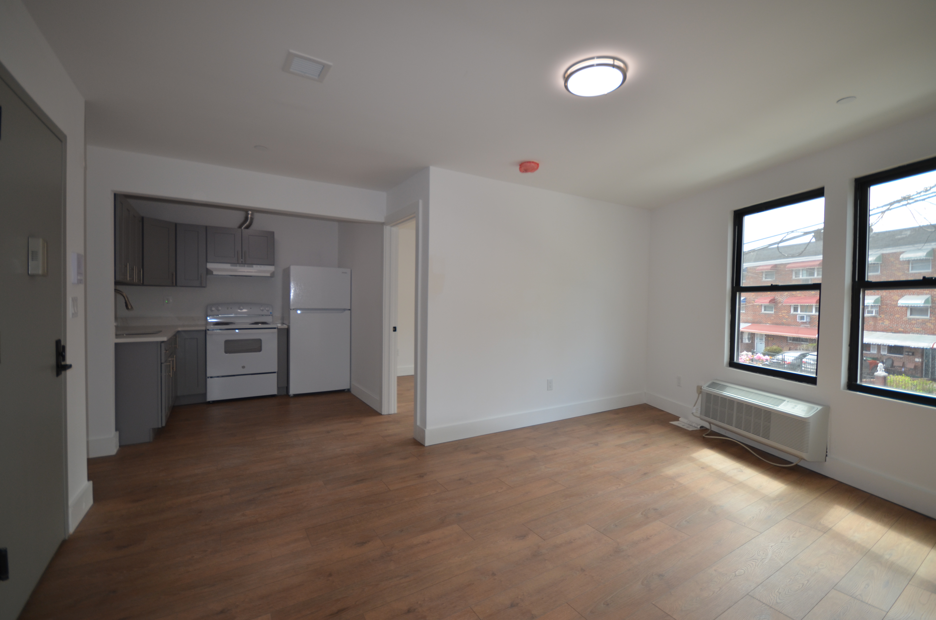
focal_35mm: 15
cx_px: 468
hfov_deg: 100.5
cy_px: 310
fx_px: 389
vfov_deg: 77.1
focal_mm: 10
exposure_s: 1/160
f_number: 4
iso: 200
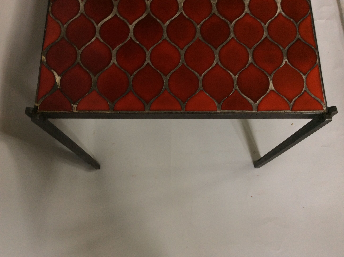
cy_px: 128
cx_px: 172
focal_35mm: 32
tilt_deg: -73.6
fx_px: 318
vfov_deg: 44.1
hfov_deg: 56.9
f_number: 2.4
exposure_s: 1/25
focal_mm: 3.3
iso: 40
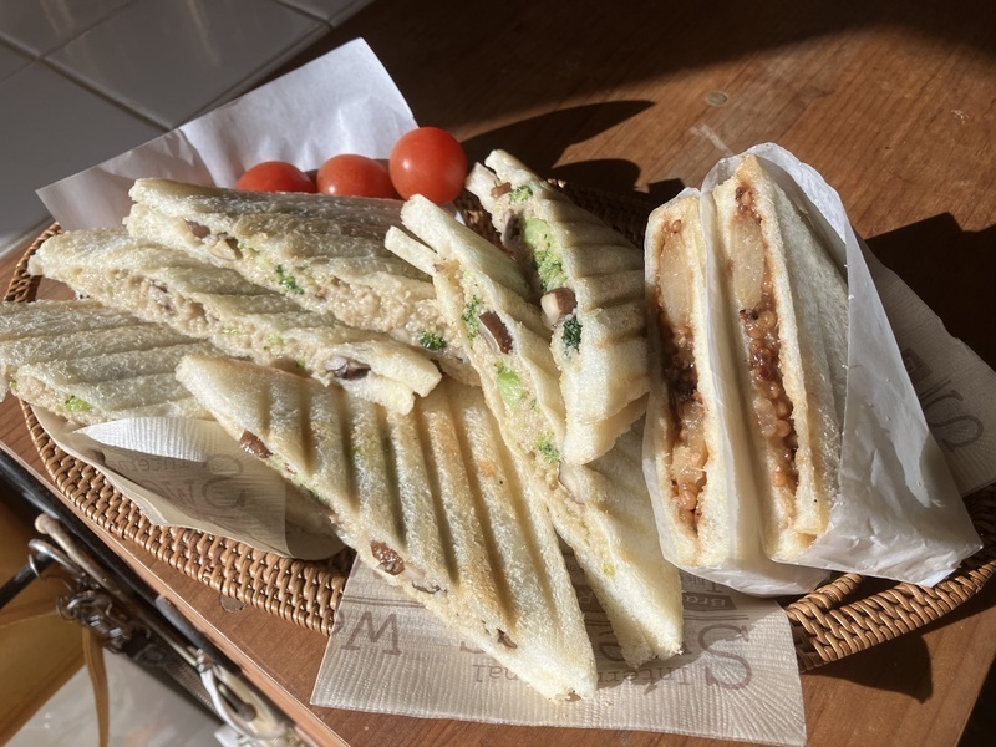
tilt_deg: -54.7
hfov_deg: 63.4
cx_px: 498
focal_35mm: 28
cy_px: 374
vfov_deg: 49.7
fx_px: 806
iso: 32
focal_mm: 3.99
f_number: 1.8
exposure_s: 1/889
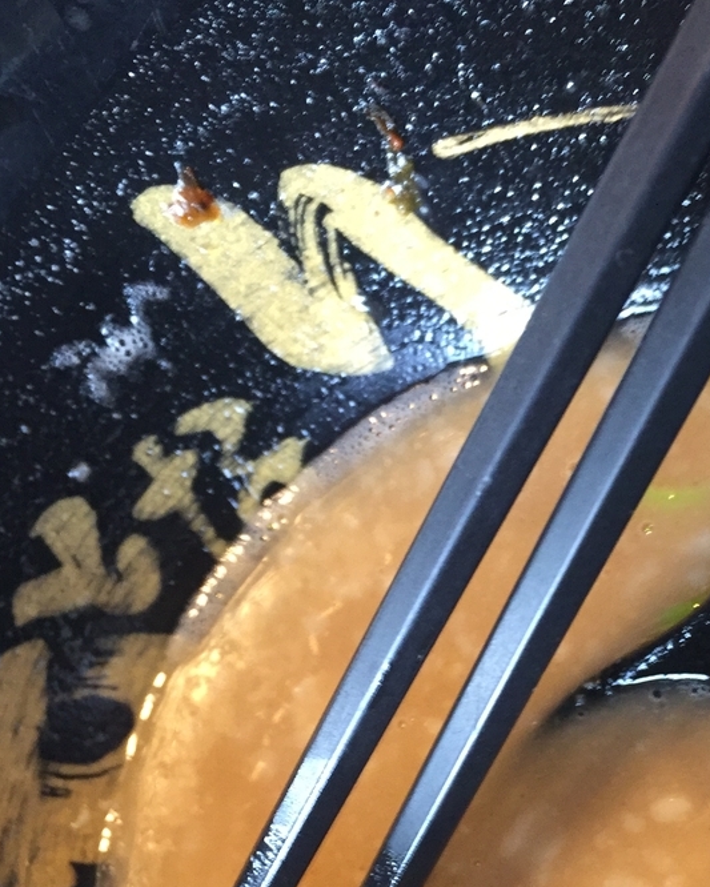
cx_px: 562
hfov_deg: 29.1
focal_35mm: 51
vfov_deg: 36.2
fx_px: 1339
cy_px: 607
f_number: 2.2
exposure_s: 1/30
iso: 250
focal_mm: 4.15
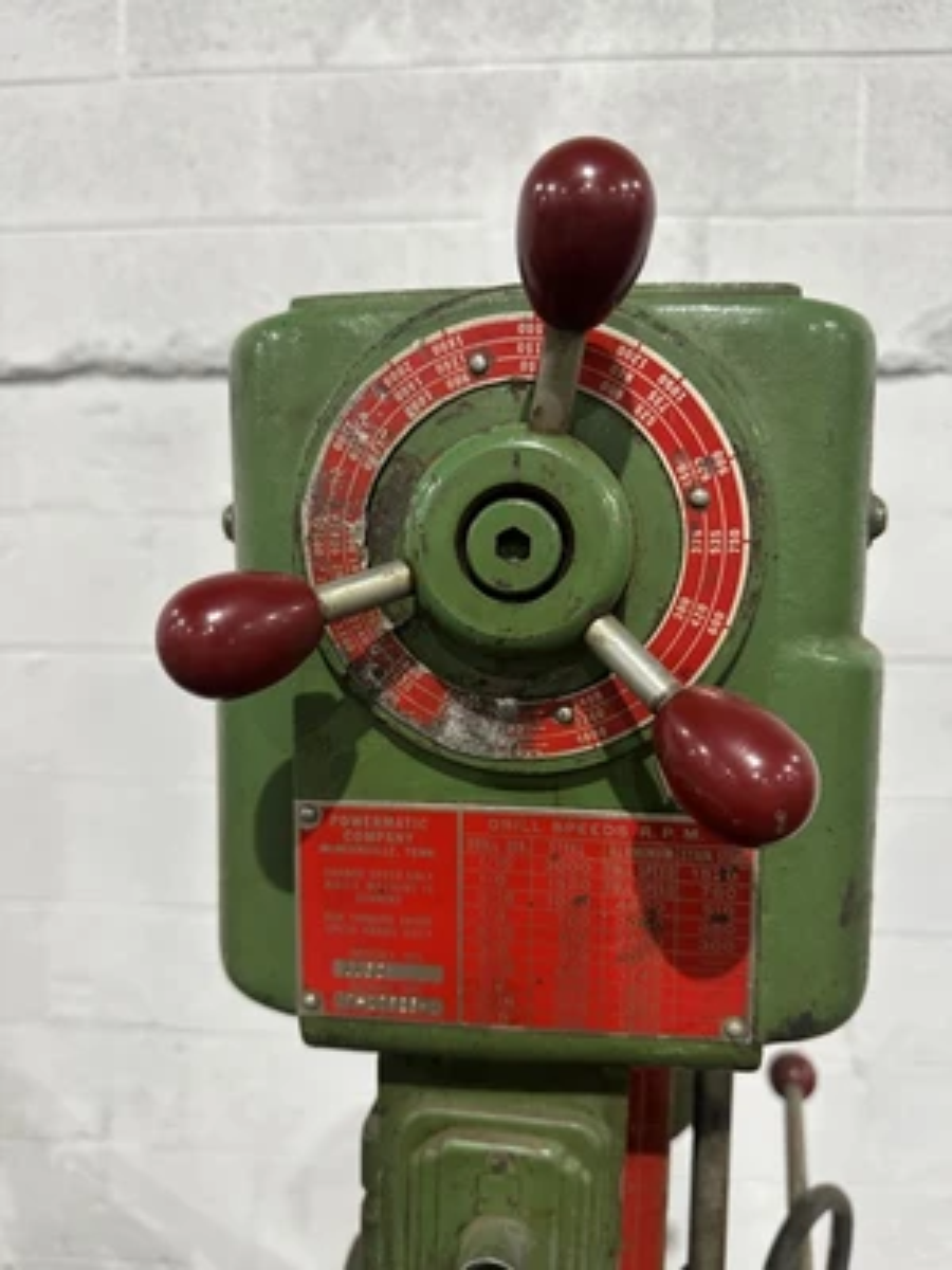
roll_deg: -3.1
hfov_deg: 56.8
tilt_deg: -3.7
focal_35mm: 24
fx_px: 880
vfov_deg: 71.6
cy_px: 635
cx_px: 476
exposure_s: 1/60
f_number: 1.78
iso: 320
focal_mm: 6.86
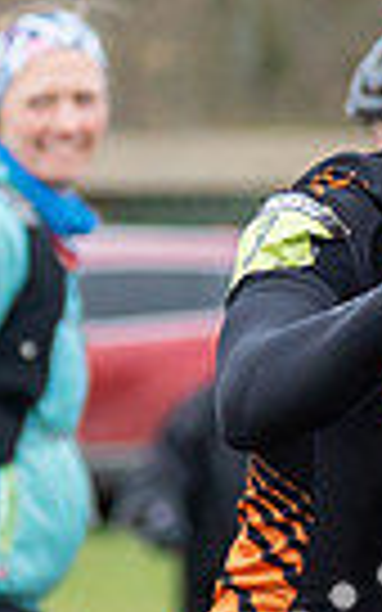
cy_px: 162
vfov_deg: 2.4
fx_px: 14375
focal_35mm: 863
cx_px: 551
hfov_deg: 1.5
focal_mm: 85
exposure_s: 1/1000
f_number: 3.2
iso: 1000
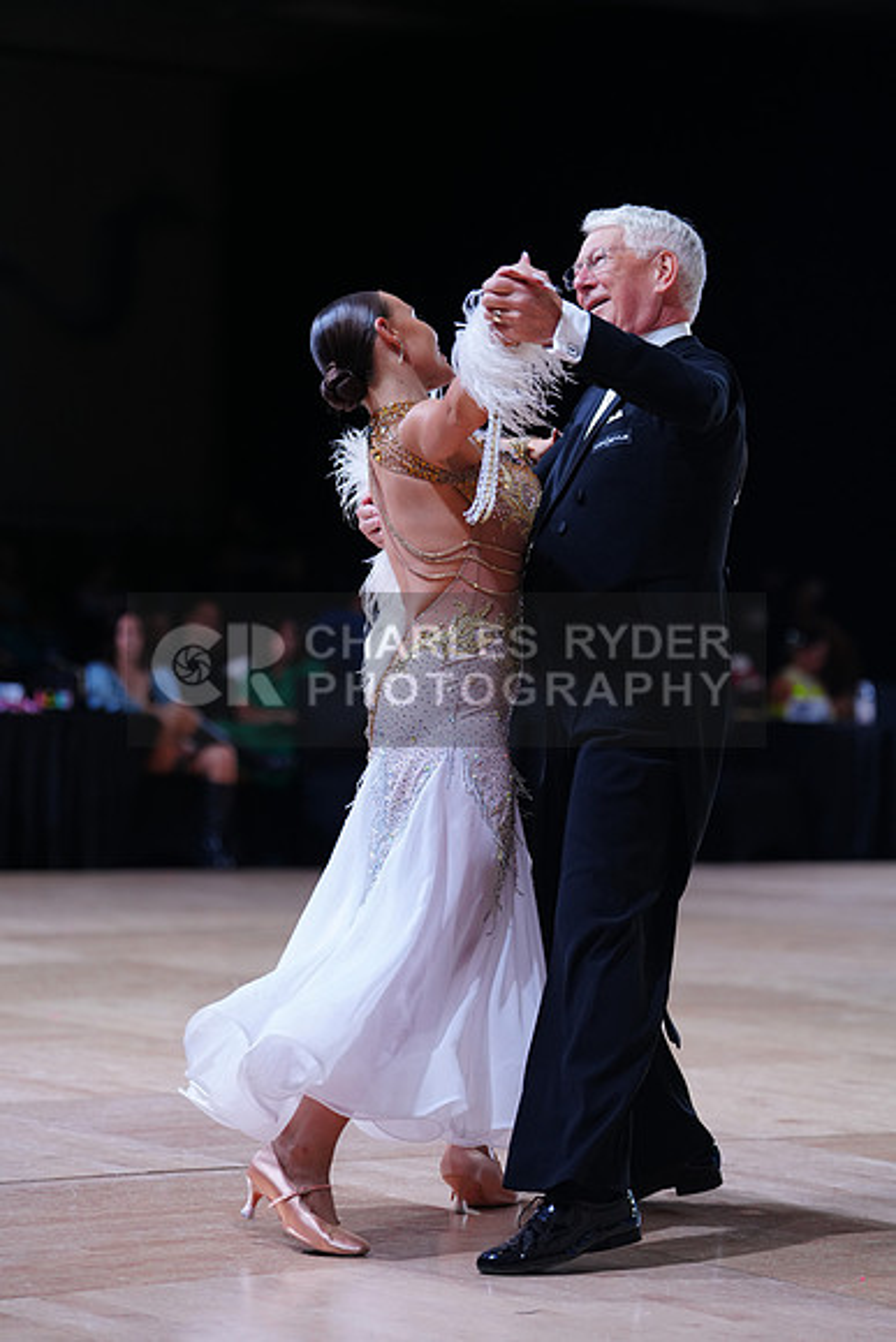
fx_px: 4029
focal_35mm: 108
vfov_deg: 18.9
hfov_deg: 12.7
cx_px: 448
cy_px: 671
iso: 800
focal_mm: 108
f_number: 2.8
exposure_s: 1/500
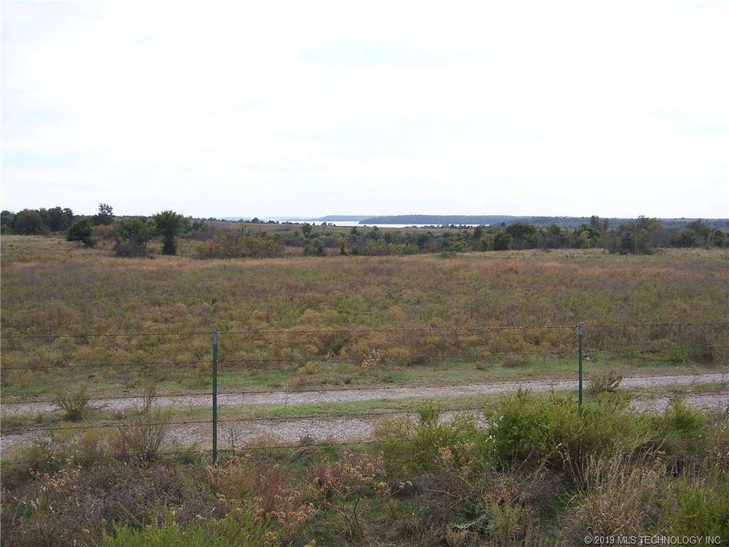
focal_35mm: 33
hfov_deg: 55.4
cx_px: 364
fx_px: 695
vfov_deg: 42.9
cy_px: 274
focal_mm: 5.5
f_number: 3.4
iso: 80
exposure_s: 1/750
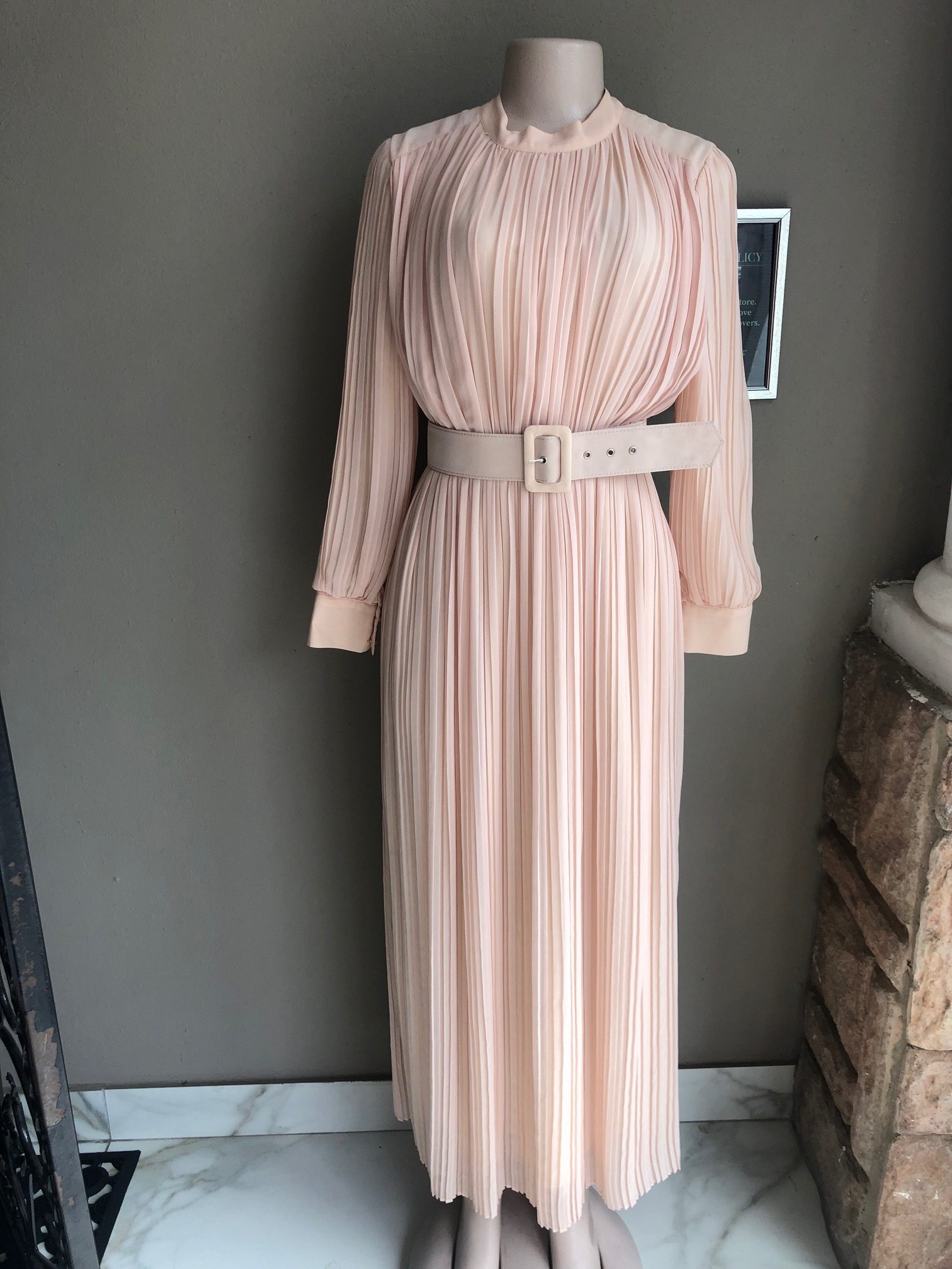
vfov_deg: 63.4
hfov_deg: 49.7
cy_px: 634
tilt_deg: -18.5
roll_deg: +1.4
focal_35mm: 28
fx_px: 1027
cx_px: 476
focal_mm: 4
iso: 20
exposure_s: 1/204
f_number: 1.8
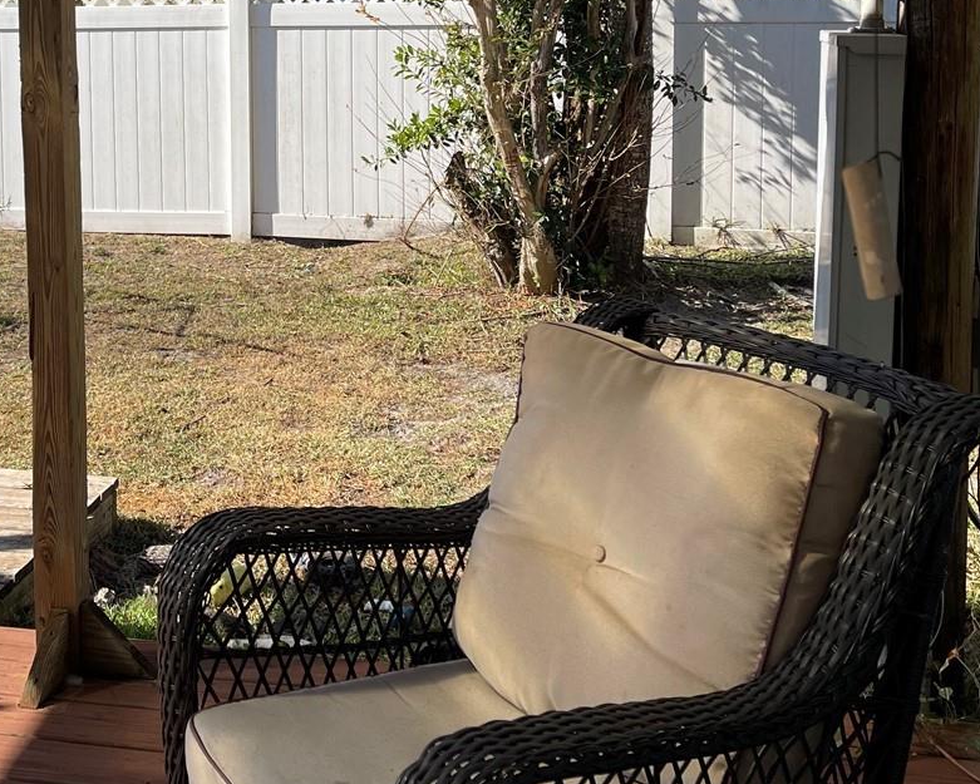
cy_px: 122
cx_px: 225
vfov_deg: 29.3
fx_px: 1450
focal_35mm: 50
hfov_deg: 36.3
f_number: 1.6
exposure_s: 1/2857
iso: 32
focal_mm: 5.1
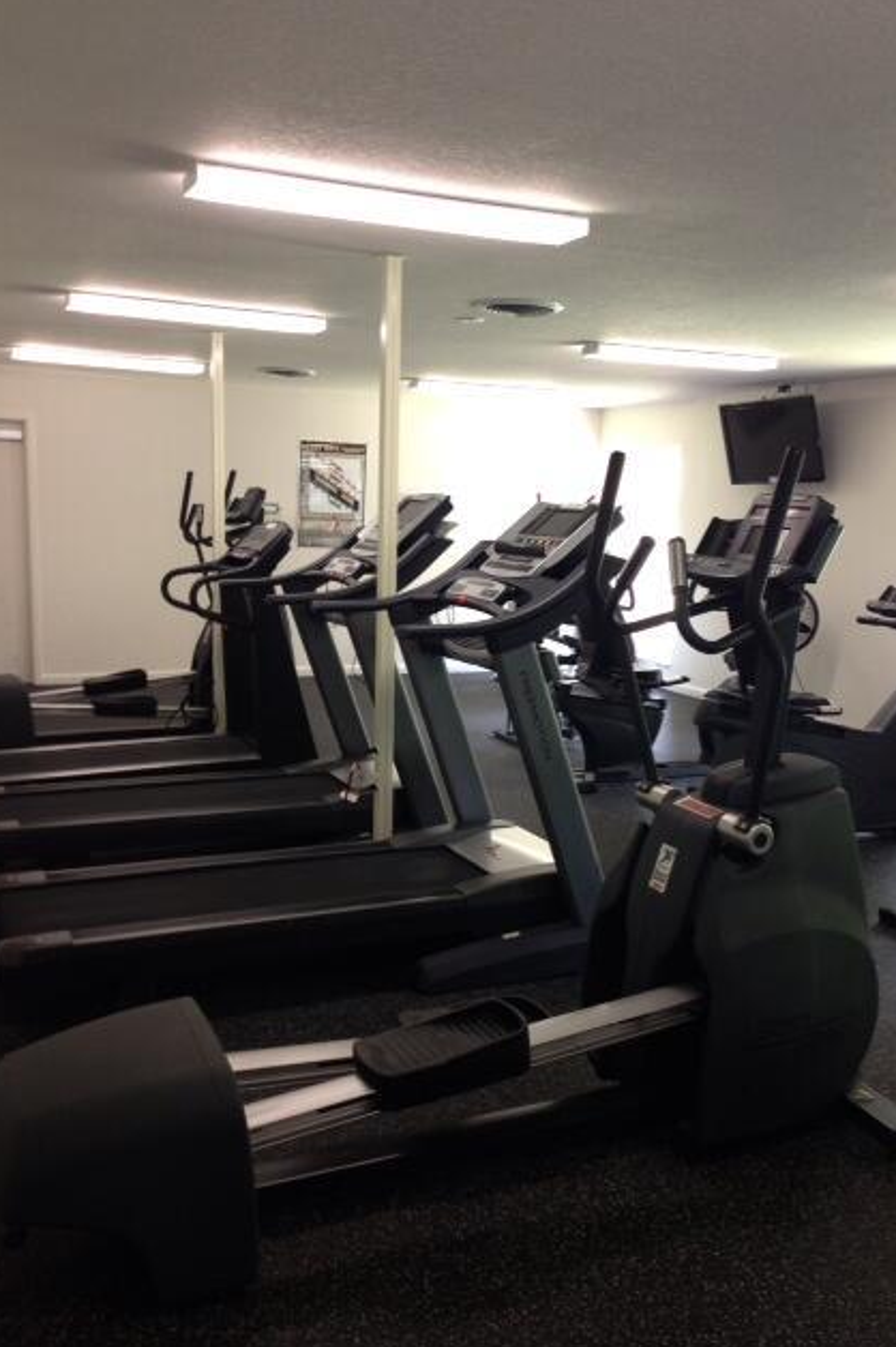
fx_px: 1308
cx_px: 467
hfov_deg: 37.8
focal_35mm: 35
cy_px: 674
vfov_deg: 54.5
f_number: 2.4
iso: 80
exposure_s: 1/20
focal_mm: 4.13
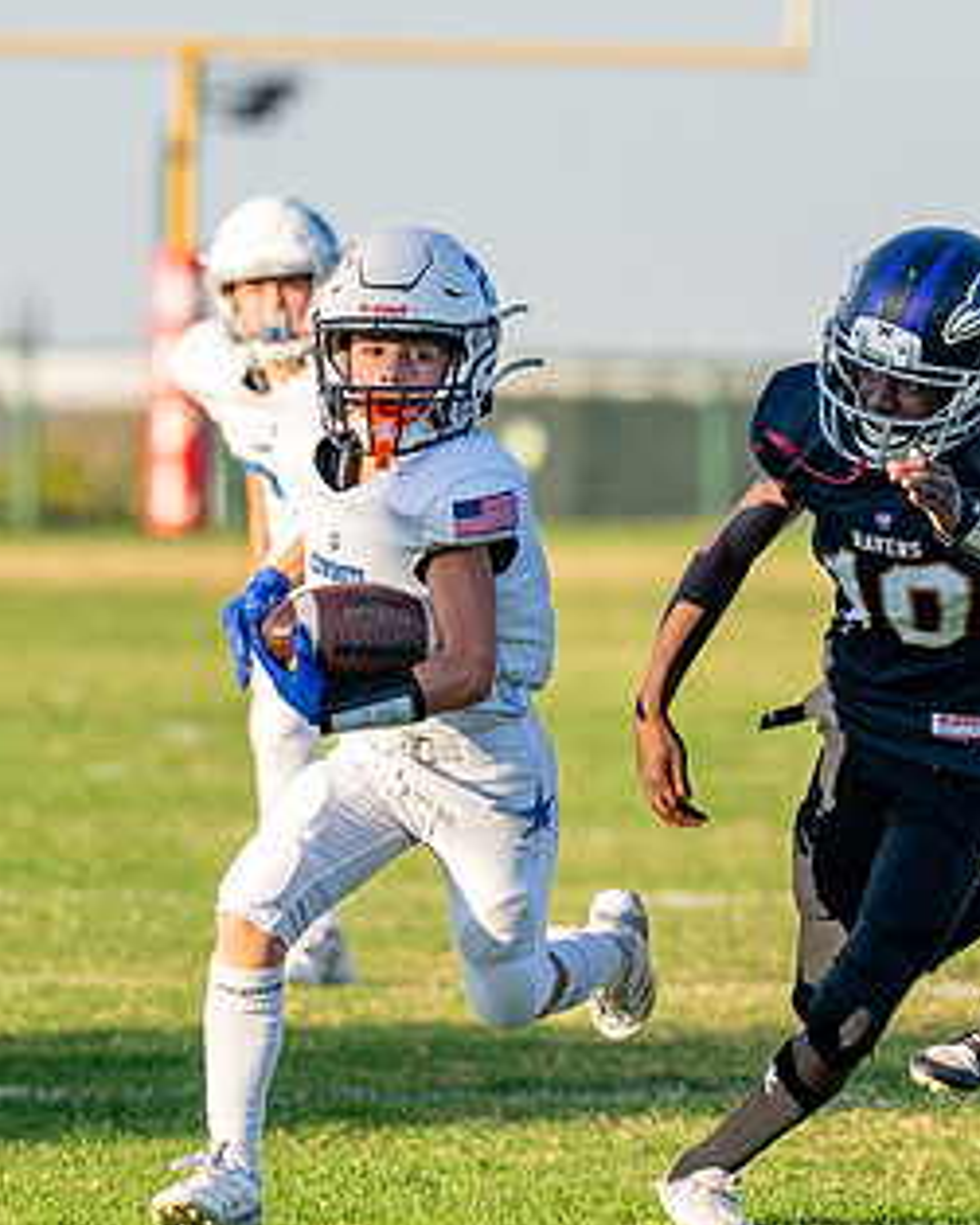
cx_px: 601
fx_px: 18789
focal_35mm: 518
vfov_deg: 3.7
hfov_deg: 3.0
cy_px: 453
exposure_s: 1/4000
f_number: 2.8
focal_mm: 167
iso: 200
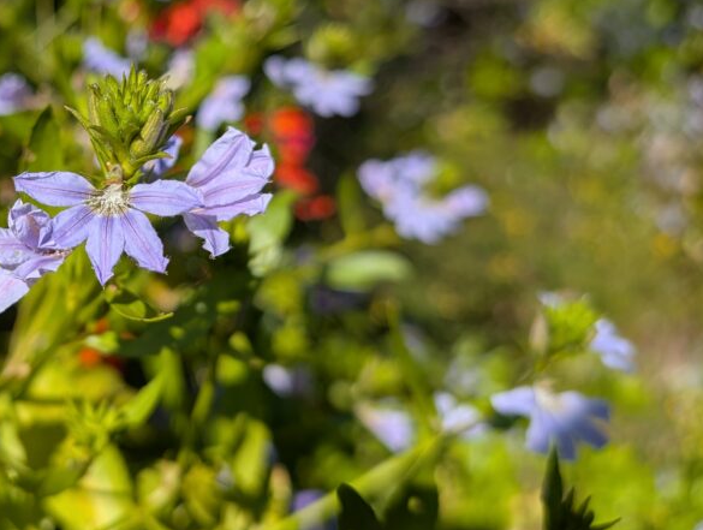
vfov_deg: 34.1
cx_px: 91
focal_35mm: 42
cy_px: 171
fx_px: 855
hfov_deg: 41.7
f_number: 1.68
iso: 21
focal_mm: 6.9
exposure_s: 1/1143
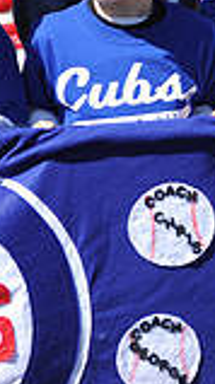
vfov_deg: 8.0
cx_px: 681
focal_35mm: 268
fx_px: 2726
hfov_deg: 4.3
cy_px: 24
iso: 200
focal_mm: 70
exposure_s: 1/800
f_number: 5
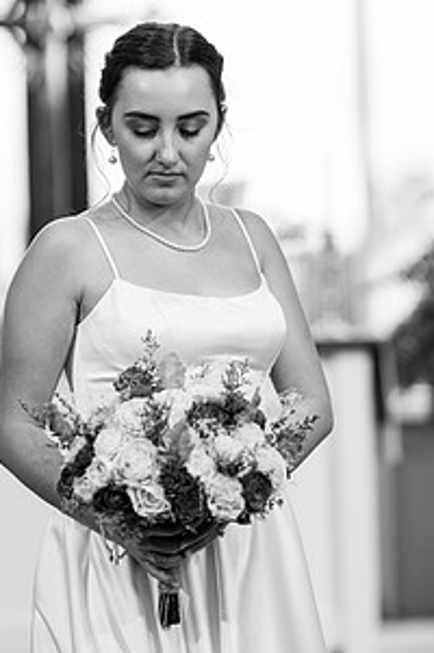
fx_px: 3661
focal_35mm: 202
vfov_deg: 10.2
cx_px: 230
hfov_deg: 6.8
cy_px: 280
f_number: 1.8
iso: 200
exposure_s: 1/500
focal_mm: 135
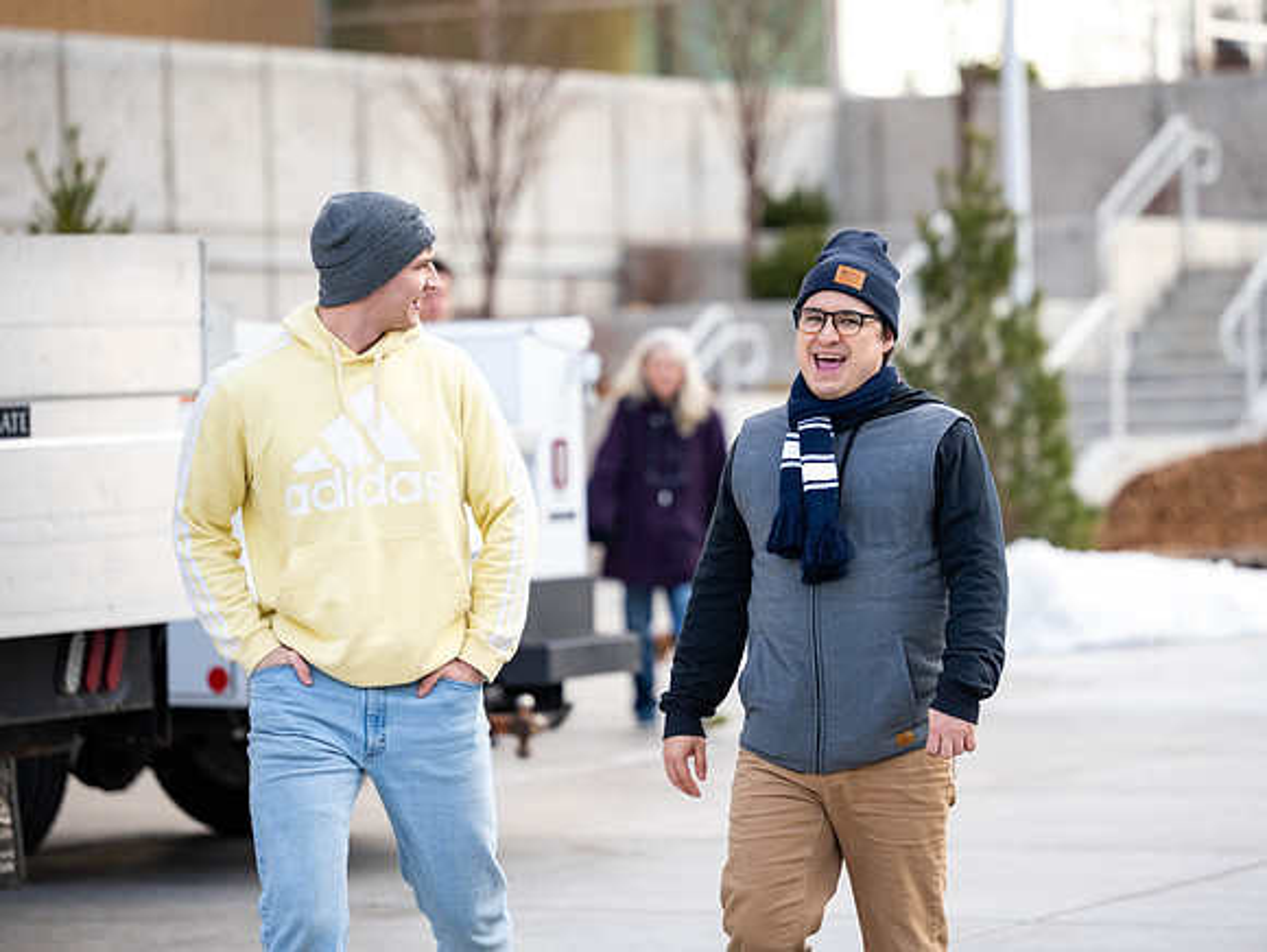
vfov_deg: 9.4
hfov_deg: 12.5
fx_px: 5782
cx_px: 771
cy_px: 438
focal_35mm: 158
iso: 400
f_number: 2.8
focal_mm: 135
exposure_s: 1/1250
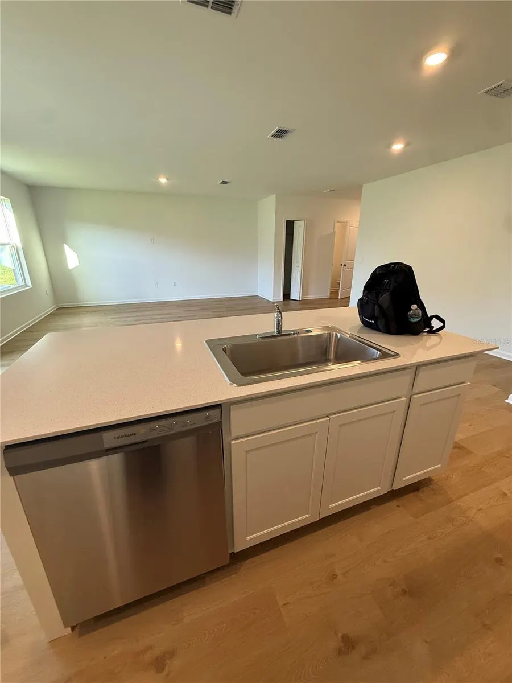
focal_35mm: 14
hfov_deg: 85.7
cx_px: 256
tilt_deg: -18.8
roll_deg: +0.2
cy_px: 342
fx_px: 276
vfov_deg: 102.1
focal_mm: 2.22
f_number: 2.2
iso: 200
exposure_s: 1/120
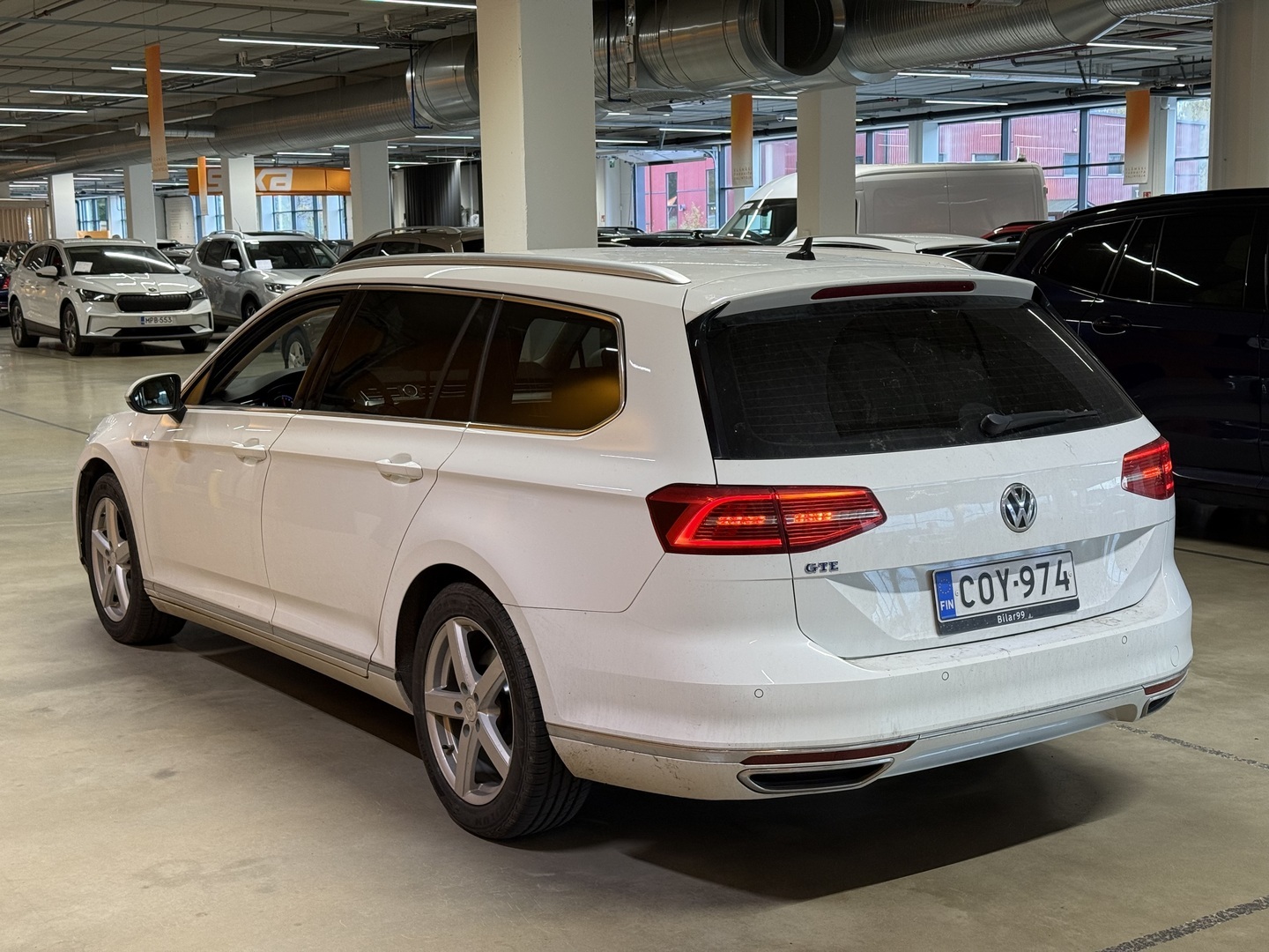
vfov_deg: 30.3
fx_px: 1760
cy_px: 476
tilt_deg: -7.5
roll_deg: +1.1
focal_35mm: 48
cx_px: 634
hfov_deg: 39.7
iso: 100
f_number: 1.78
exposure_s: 1/100
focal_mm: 6.76
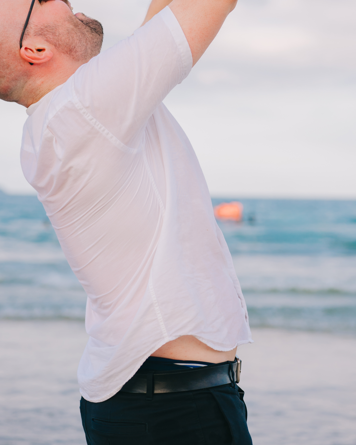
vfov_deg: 20.1
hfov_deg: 16.4
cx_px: 172
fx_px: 1238
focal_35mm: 94
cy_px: 70
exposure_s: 1/1000
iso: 100
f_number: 2.8
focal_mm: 50
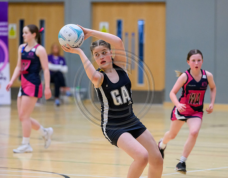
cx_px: 121
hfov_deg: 7.7
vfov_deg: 6.1
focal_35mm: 252
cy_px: 77
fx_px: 1683
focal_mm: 200
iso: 6400
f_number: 3.5
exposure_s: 1/1000
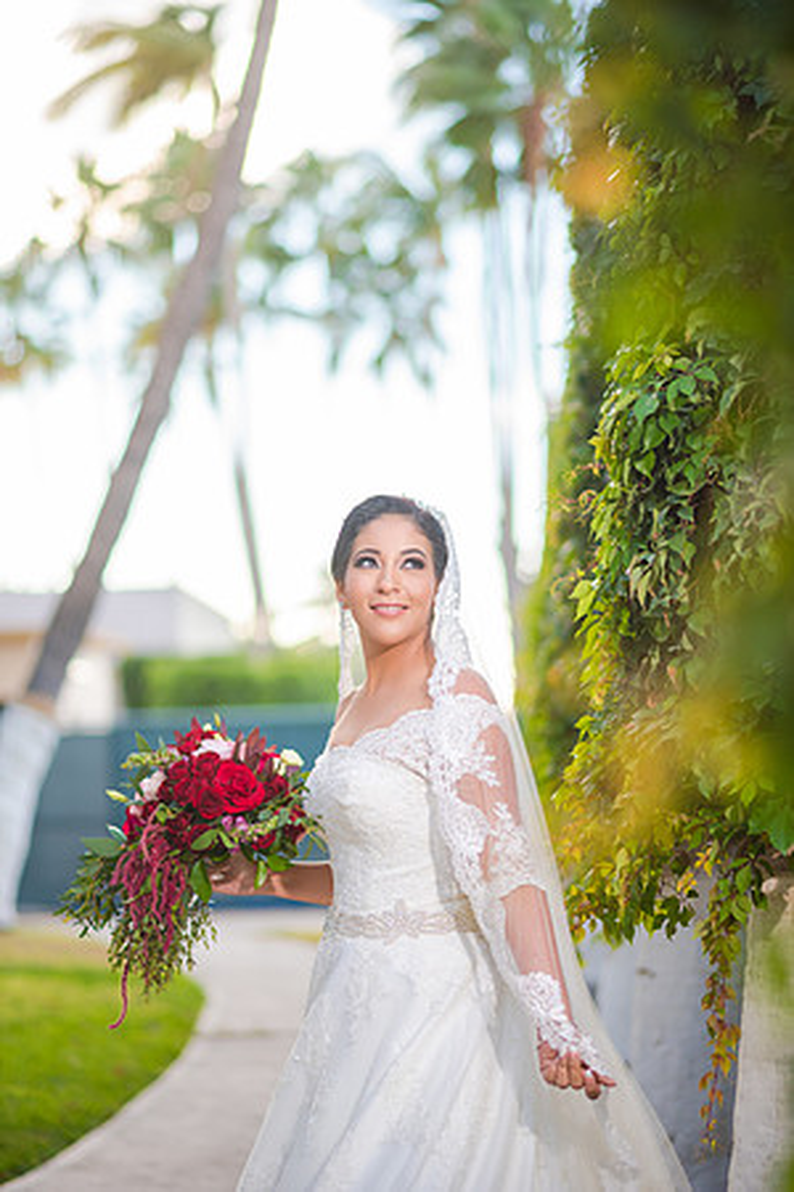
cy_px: 596
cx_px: 397
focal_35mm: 85
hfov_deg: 16.1
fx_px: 2812
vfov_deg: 23.9
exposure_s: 1/2000
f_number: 1.8
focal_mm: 85
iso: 320
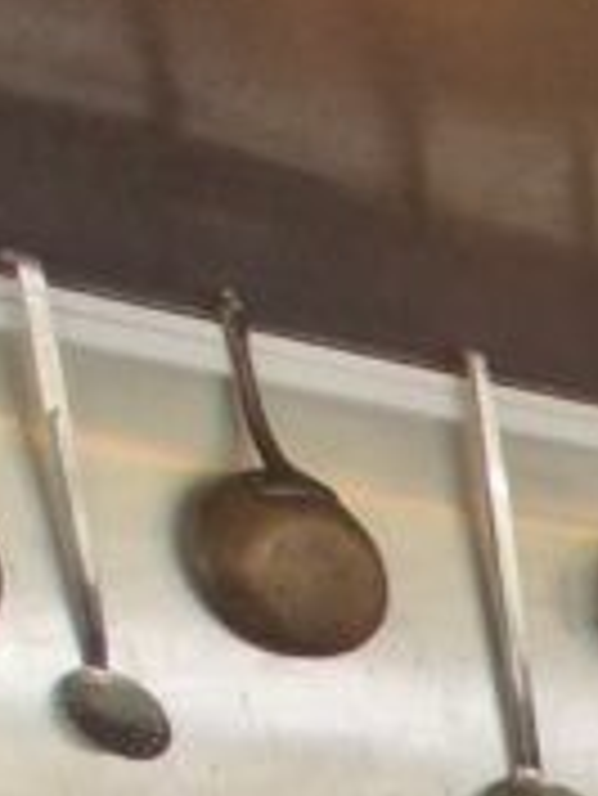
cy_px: 1628
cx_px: 1704
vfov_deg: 17.6
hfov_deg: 12.0
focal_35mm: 75
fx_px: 1725
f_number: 2.2
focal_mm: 1.74
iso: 50
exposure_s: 1/200
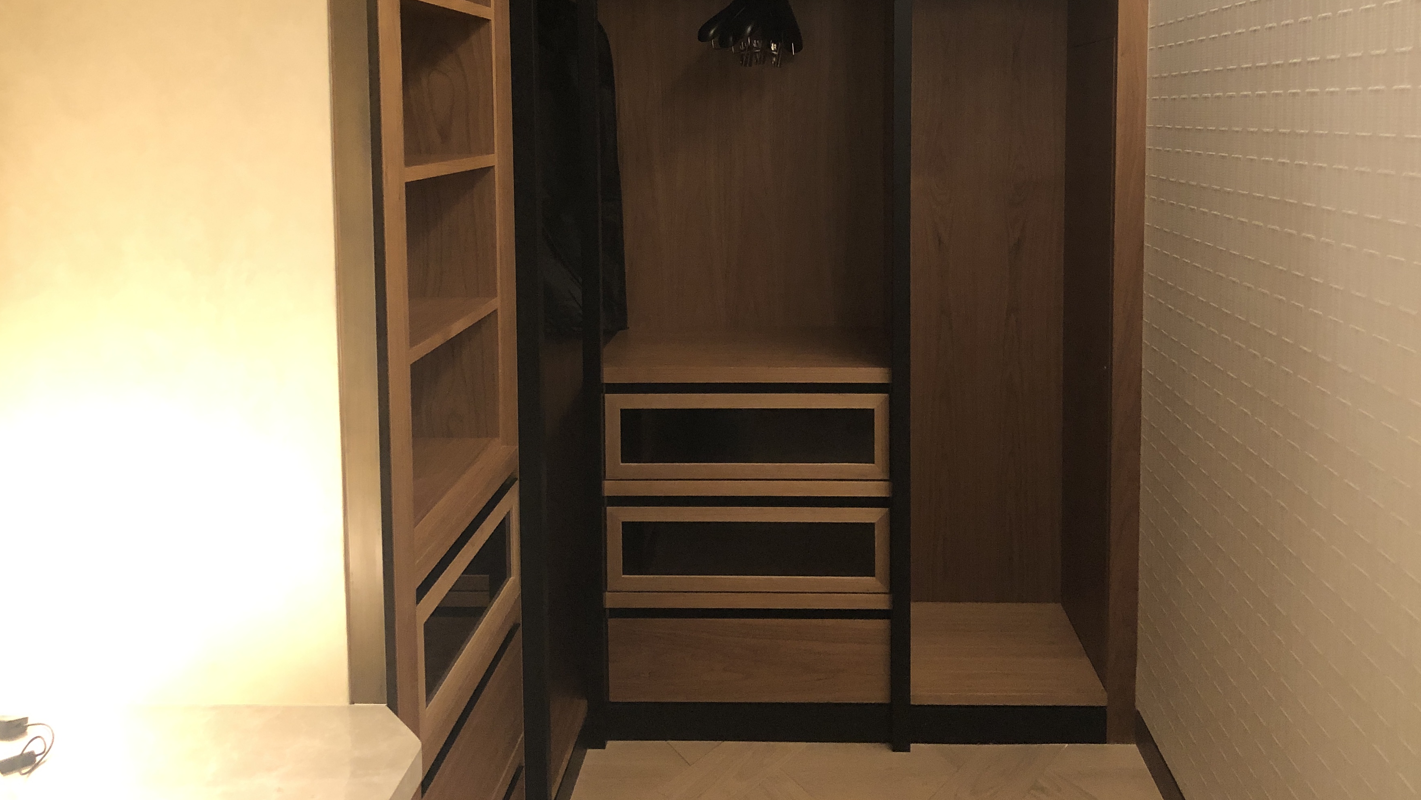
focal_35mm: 35
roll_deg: +0.6
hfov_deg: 56.6
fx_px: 1319
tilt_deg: -5.6
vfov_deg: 33.1
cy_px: 210
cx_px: 767
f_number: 1.8
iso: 100
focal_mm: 3.99
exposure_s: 1/14
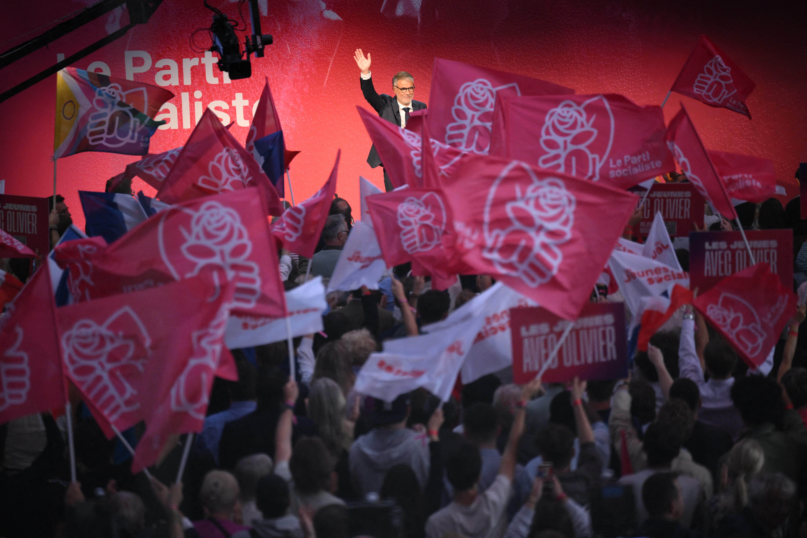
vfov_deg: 6.9
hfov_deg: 10.3
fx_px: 4483
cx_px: 404
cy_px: 269
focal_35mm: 200
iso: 2000
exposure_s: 1/400
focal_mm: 200
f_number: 2.8
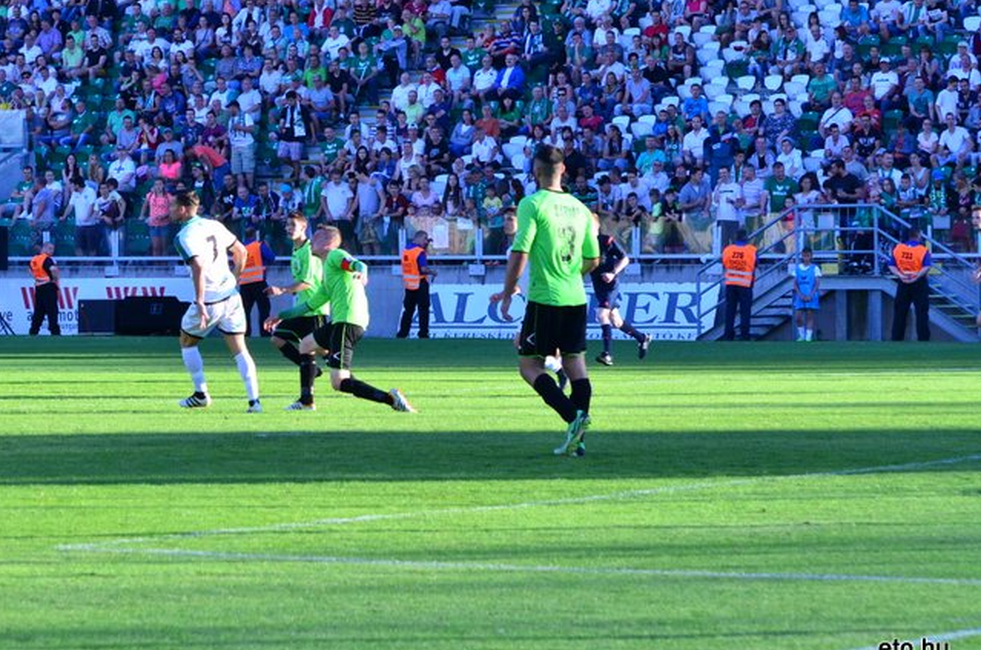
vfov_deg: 7.6
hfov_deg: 11.4
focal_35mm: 180
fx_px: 4886
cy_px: 232
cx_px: 293
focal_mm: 85
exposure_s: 1/400
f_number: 6.3
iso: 800
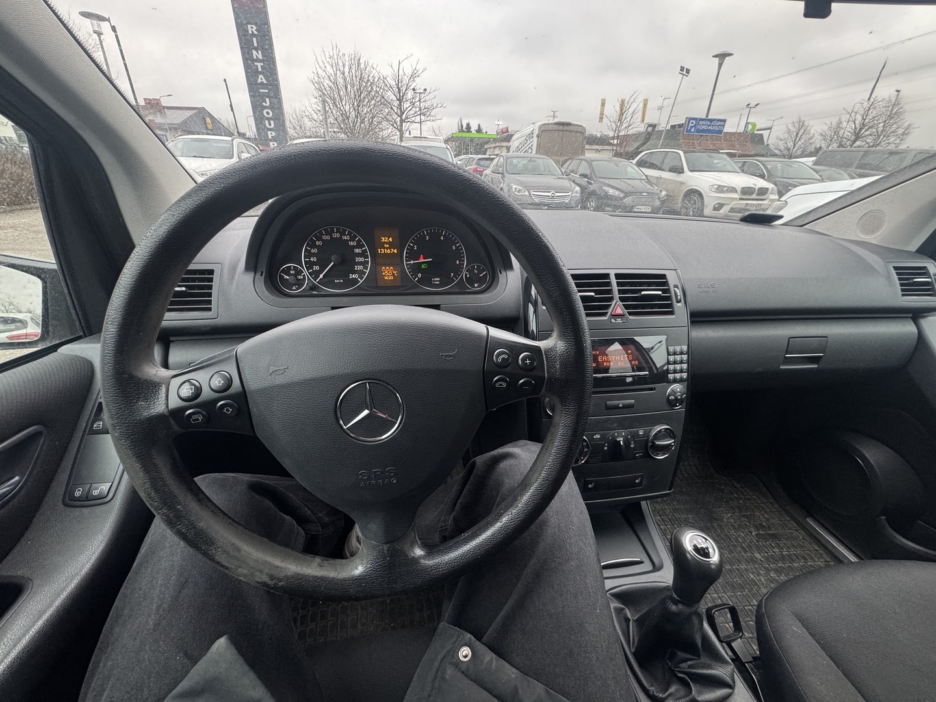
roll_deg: -0.8
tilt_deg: -26.0
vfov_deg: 85.7
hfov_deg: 102.1
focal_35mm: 14
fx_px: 379
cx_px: 468
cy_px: 351
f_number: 2.2
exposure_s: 1/99
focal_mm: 2.22
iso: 200
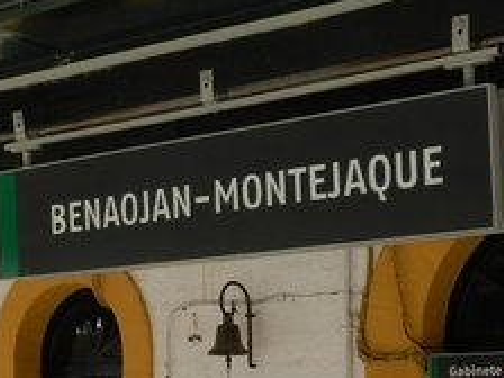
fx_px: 1238
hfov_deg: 23.0
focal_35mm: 85
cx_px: 220
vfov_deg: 17.1
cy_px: 345
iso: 160
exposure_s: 1/200
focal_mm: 6.7
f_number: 4
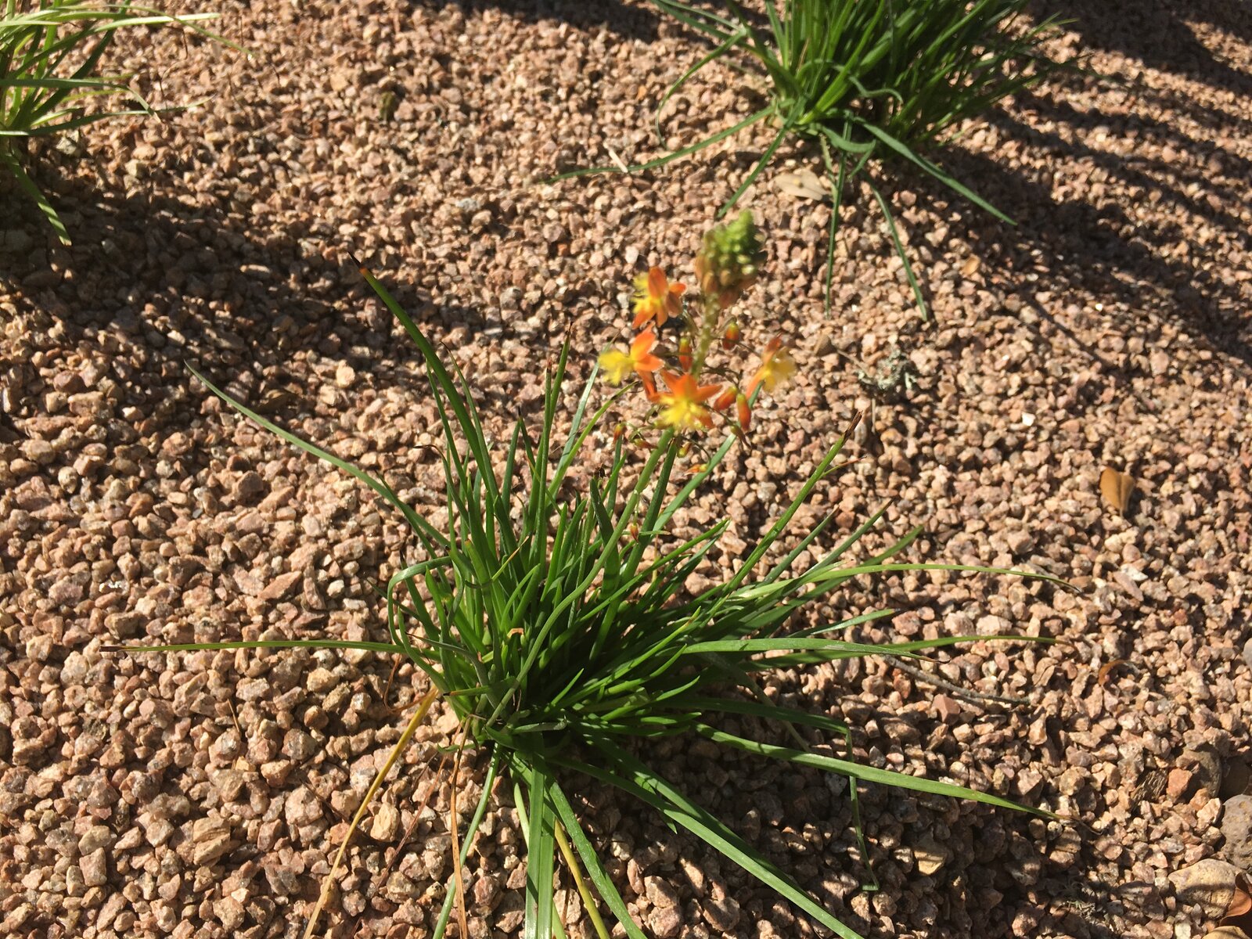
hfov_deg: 61.7
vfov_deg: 48.2
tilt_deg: -46.2
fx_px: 1049
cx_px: 626
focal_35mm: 29
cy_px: 470
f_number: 2.2
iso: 25
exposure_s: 1/1637
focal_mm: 4.15
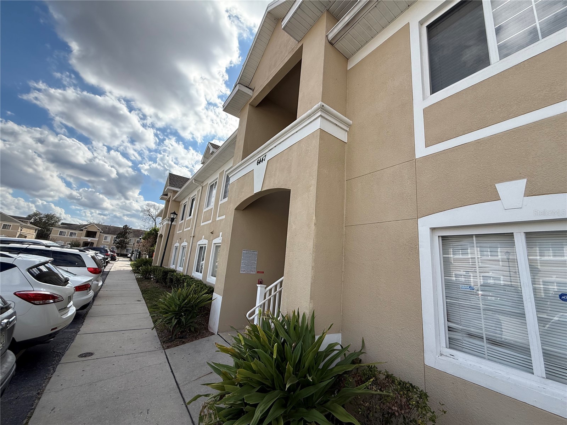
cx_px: 284
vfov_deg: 85.7
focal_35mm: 14
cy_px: 212
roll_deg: -5.5
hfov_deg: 102.1
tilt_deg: +14.4
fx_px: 229
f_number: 2.2
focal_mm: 2.22
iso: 64
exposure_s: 1/1698
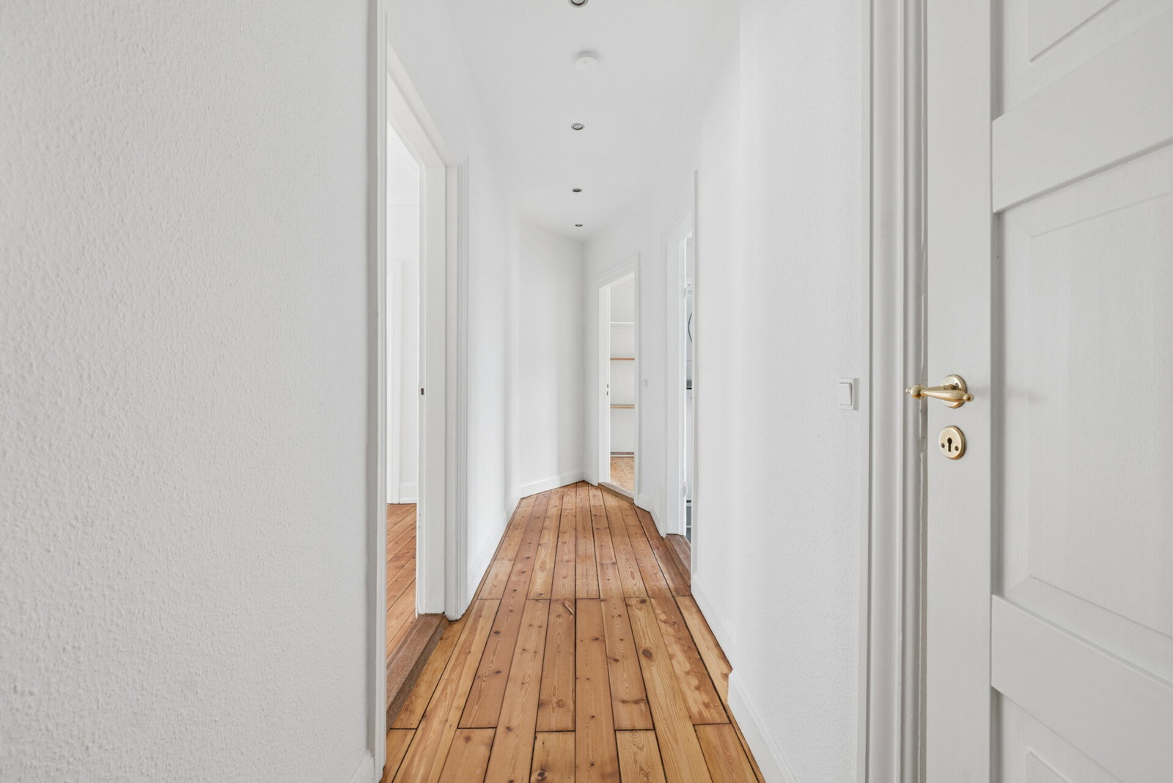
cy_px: 392
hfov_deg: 100.4
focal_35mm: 15
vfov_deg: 77.3
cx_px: 586
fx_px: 489
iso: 160
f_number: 8
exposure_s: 1/5
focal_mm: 10
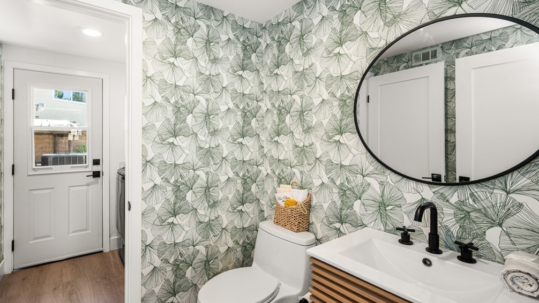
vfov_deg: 67.1
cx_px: 268
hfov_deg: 99.4
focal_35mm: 16
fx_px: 229
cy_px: 150
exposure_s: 1/13
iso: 100
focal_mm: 15
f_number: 6.3
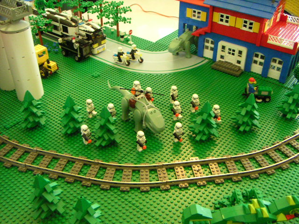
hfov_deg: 50.1
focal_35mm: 37
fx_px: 320
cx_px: 150
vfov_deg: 38.7
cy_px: 112
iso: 400
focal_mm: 4.8
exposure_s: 1/45
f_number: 2.8
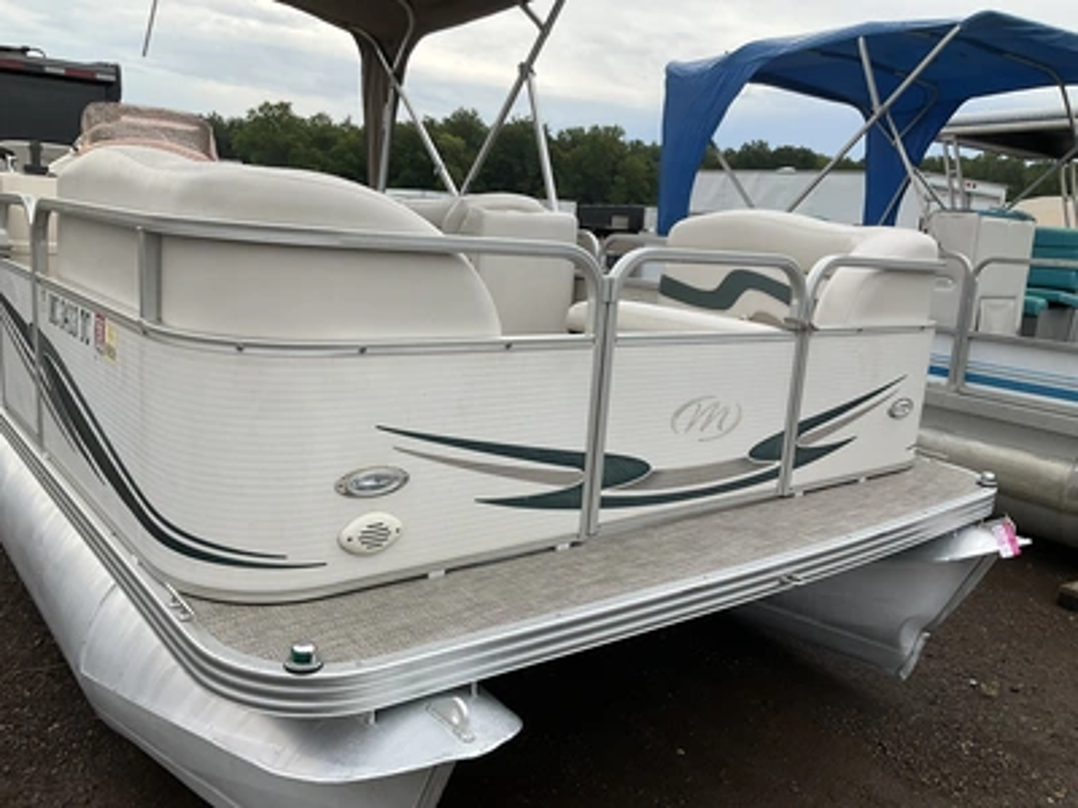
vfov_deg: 48.2
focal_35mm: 29
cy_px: 404
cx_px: 539
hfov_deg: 61.7
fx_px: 903
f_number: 1.8
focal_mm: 3
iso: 25
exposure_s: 1/962
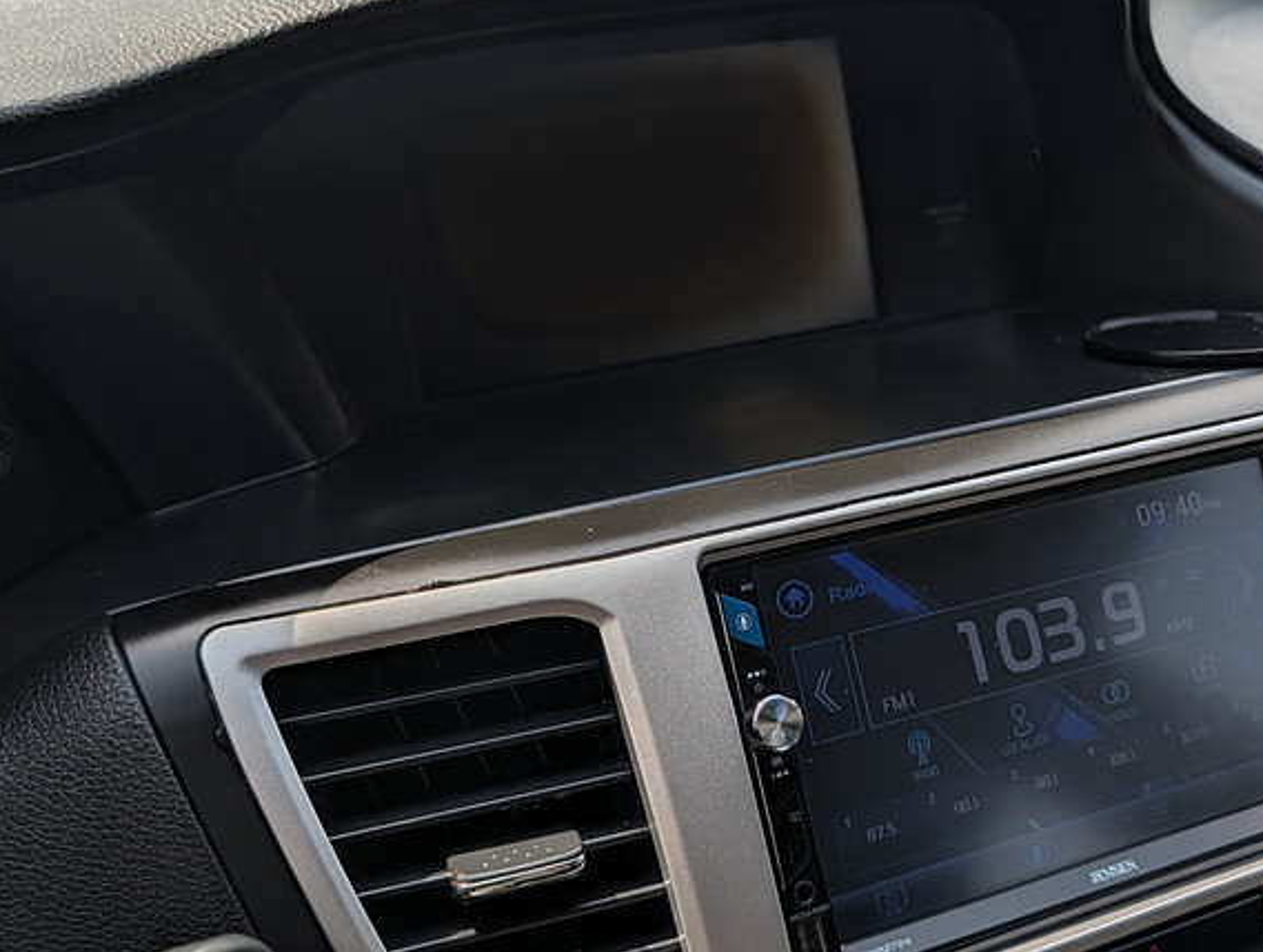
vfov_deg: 33.7
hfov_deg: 43.6
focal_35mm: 43
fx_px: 1572
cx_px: 755
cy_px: 437
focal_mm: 6.9
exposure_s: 1/3759
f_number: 1.68
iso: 17
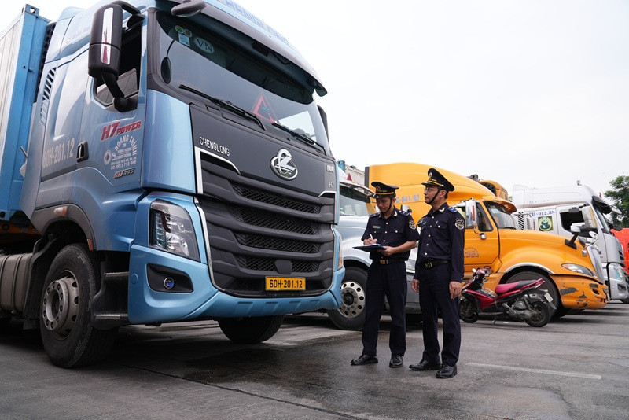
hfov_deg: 73.7
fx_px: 419
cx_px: 314
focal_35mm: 24
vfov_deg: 53.2
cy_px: 210
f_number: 5.6
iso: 160
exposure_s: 1/250
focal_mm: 24
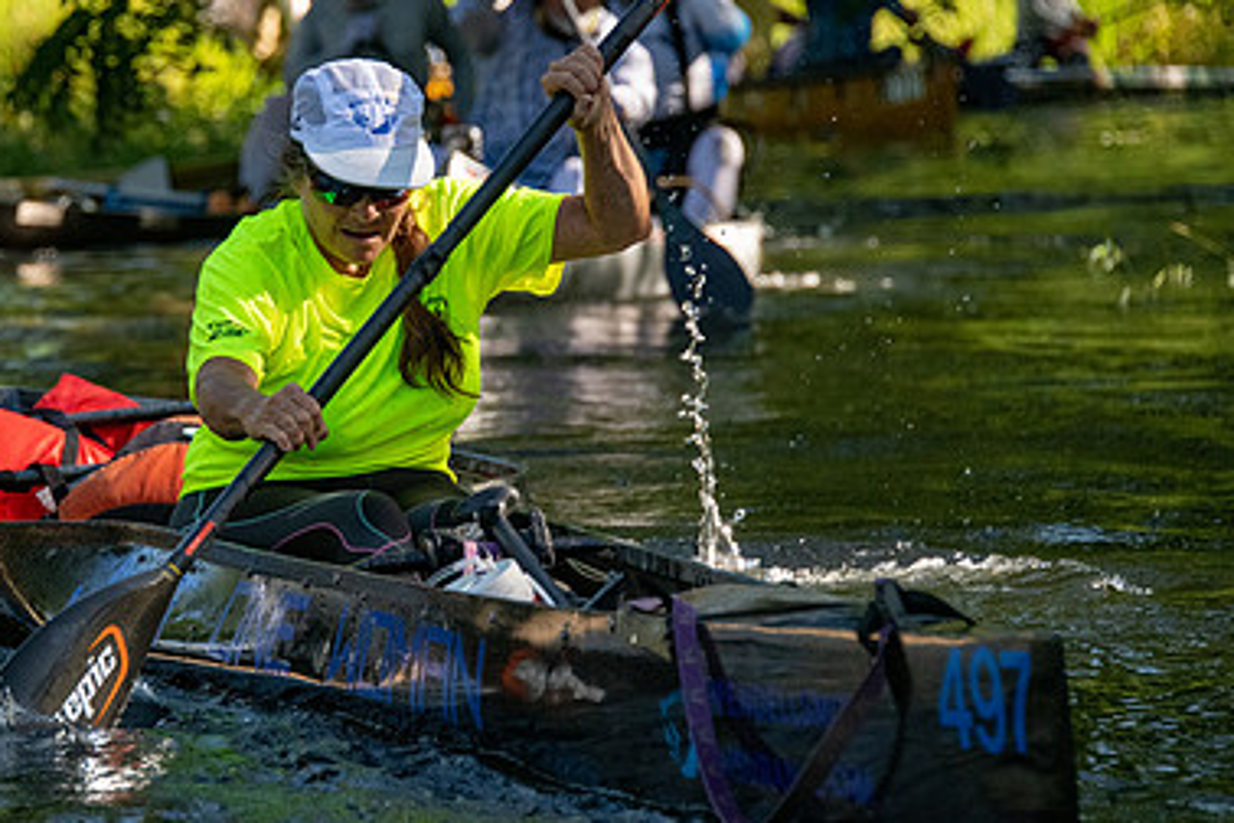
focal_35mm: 261
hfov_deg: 7.9
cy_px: 345
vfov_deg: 5.3
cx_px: 353
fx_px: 8946
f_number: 5.6
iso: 2500
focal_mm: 170
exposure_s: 1/3200
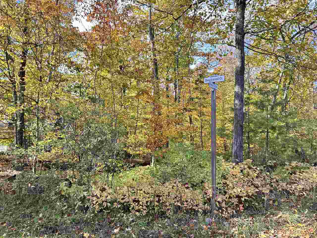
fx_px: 238
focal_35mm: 26
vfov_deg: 53.1
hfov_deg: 67.3
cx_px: 158
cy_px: 119
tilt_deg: +4.3
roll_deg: -0.6
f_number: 1.5
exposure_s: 1/310
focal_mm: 5.7
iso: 50
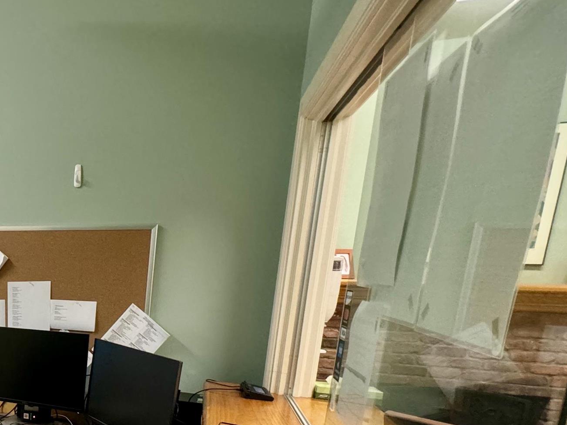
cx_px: -49
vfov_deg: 40.5
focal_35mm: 33
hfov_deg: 43.6
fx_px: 540
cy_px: 362
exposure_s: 1/60
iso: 500
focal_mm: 2.22
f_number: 2.2
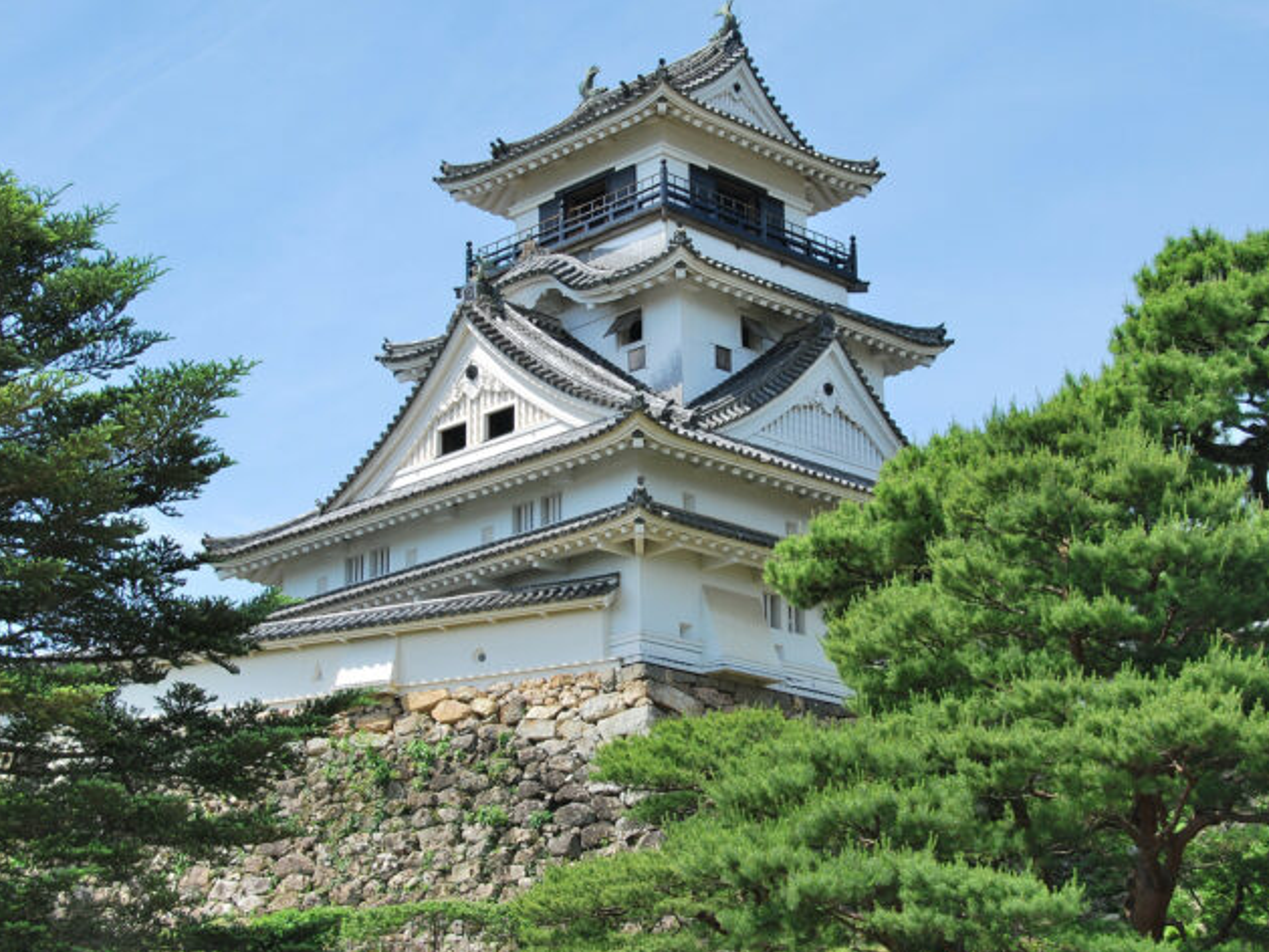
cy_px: 468
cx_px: 670
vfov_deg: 21.9
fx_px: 2457
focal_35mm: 67
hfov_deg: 29.0
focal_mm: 38
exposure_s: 1/200
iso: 100
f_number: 7.1
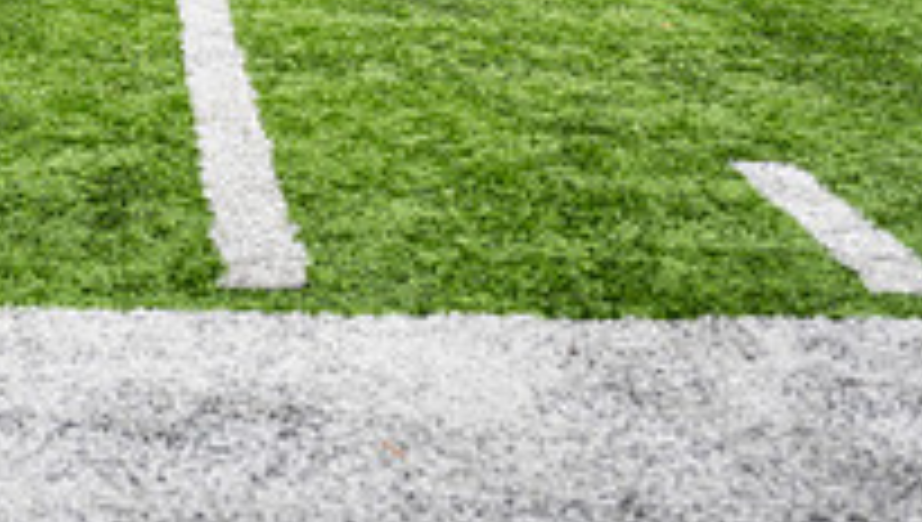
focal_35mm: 71
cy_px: -250
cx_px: 202
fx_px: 1738
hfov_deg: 29.1
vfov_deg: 15.8
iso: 100
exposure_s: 1/500
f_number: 2.8
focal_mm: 24
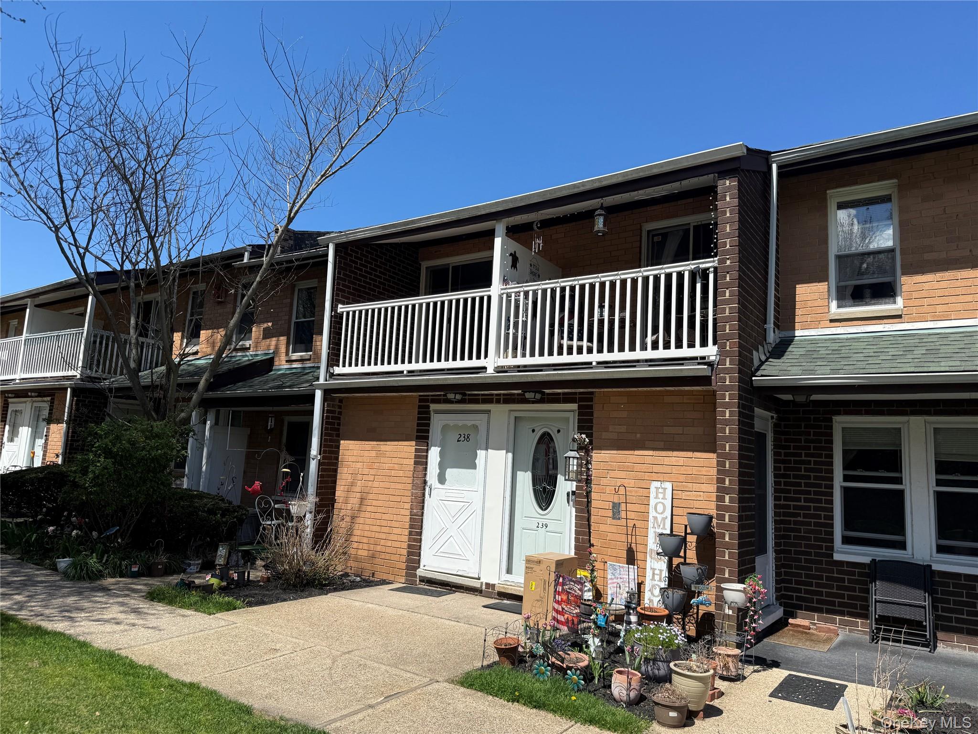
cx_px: 489
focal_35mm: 24
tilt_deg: +8.8
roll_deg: -2.4
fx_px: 678
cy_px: 367
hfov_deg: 71.6
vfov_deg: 56.8
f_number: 1.78
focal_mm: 6.76
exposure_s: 1/4405
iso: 80
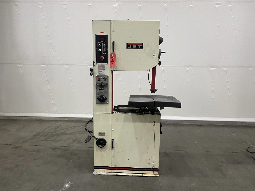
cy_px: 96
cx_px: 128
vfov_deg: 54.9
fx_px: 184
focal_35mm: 25
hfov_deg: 69.4
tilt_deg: -8.3
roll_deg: -1.0
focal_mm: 5.1
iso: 160
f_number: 1.6
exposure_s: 1/60
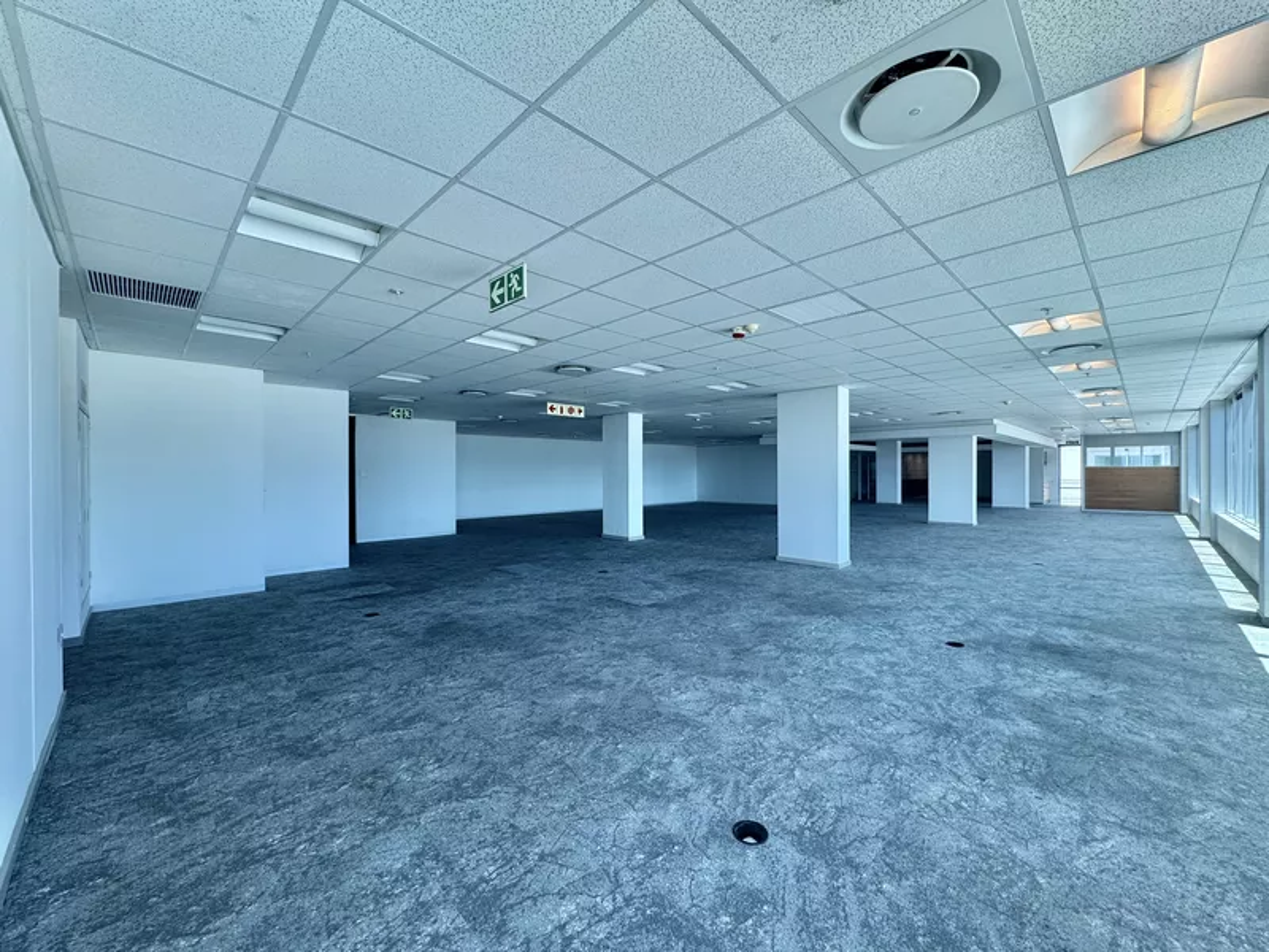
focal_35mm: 14
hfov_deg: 102.1
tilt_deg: -0.5
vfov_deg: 85.7
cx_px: 634
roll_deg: +0.0
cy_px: 476
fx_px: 513
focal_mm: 2.22
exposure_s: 1/99
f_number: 2.2
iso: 50
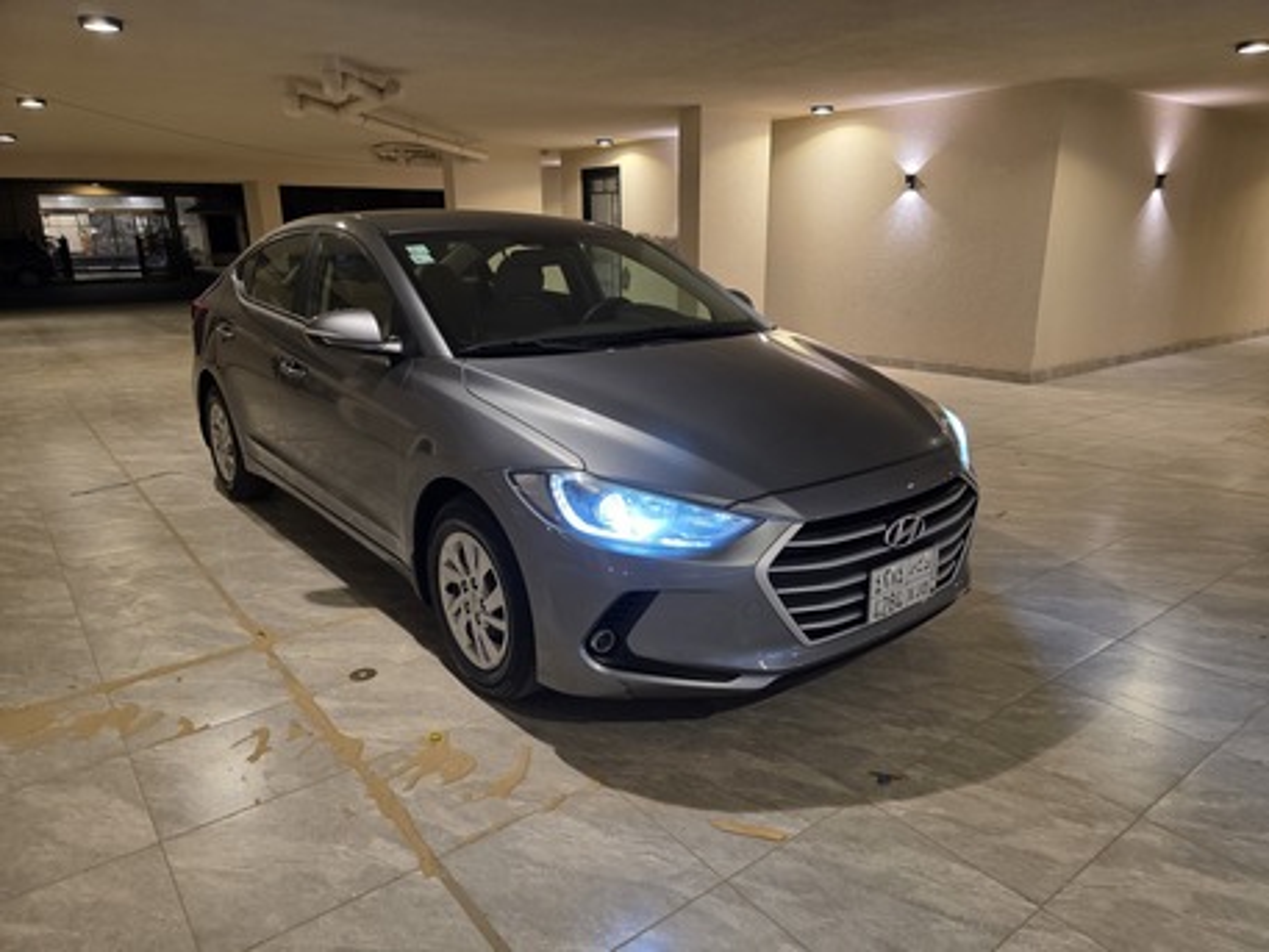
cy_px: 476
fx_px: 843
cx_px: 634
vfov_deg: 58.9
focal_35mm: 23
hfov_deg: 73.9
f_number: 1.7
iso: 160
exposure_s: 1/60.5
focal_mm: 6.3
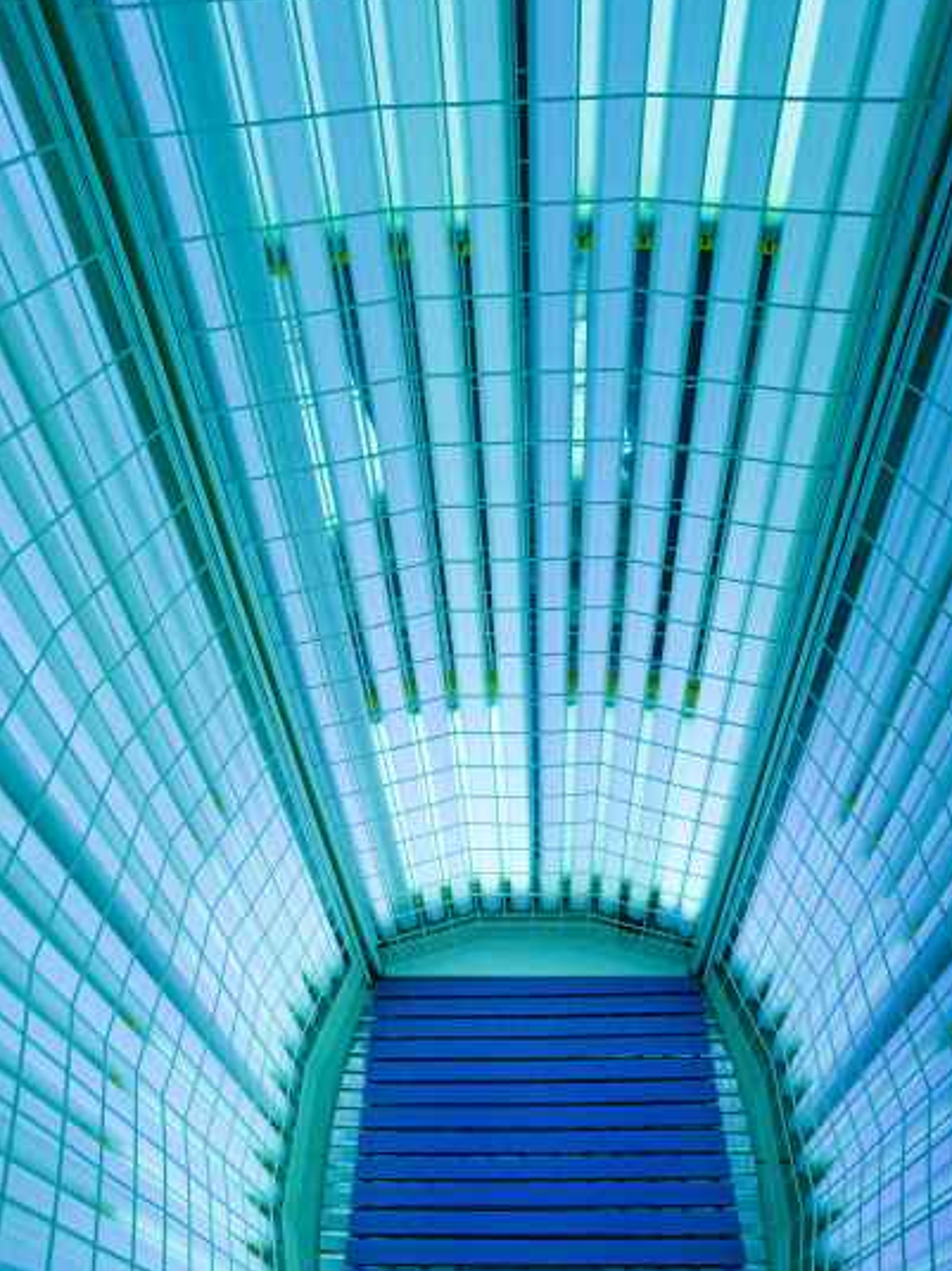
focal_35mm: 22
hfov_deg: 61.1
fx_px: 807
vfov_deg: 76.4
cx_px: 481
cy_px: 637
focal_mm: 20
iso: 200
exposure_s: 1/250
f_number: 8
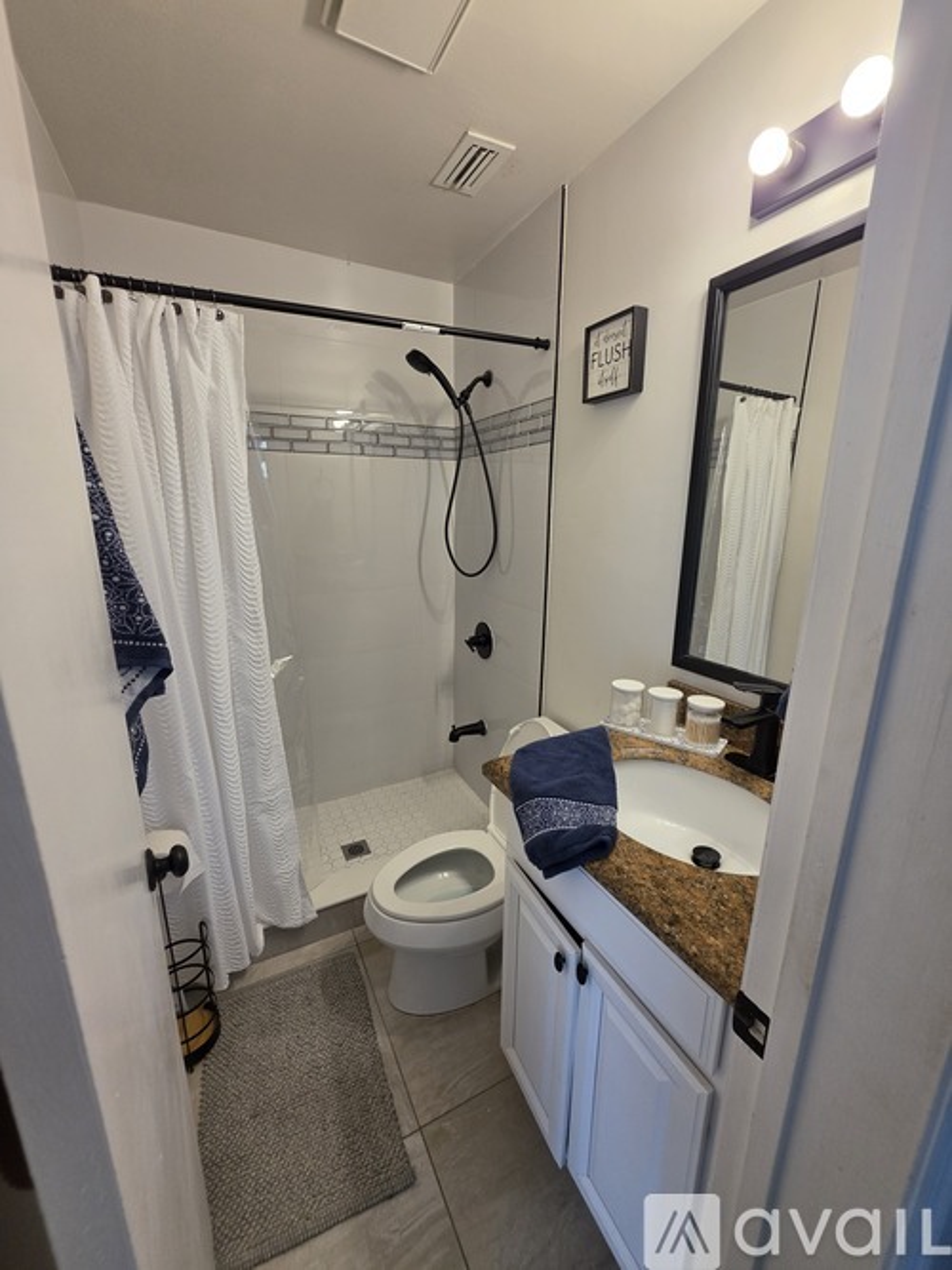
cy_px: 635
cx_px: 476
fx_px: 477
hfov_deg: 89.9
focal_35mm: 13
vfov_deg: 106.2
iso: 80
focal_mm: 2.2
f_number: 1.9
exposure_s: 1/120
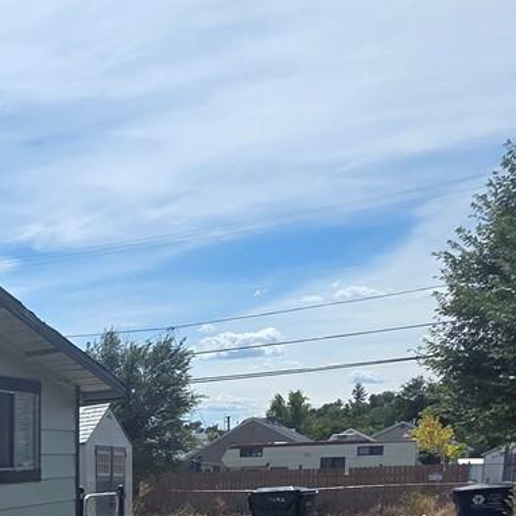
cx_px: -198
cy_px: 612
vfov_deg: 30.3
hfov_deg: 27.7
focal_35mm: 48
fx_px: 810
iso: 40
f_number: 1.9
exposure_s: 1/2456
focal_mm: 2.2
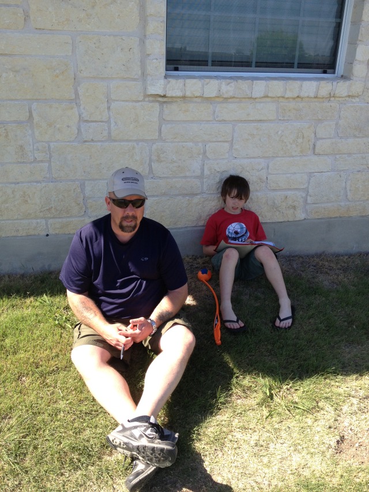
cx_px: 184
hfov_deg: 40.7
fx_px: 497
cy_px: 246
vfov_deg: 52.6
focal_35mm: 35
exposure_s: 1/557
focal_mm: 4.28
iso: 50
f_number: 2.4
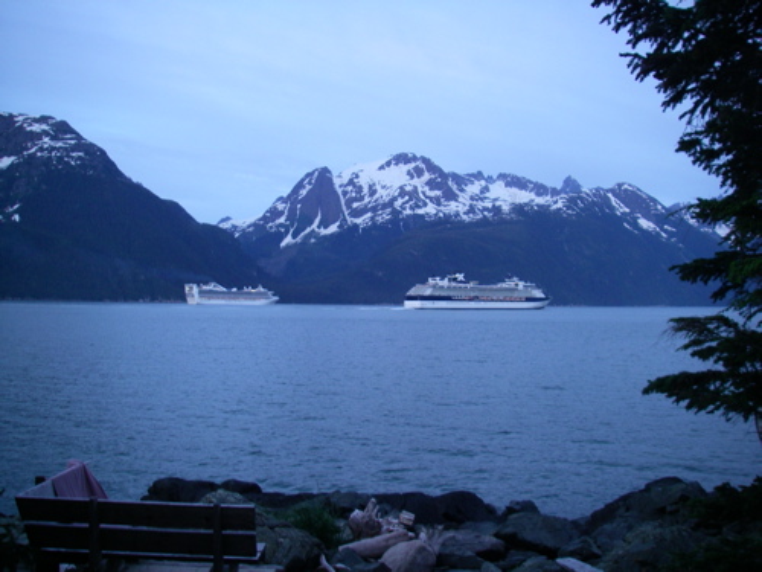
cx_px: 381
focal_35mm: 38
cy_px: 286
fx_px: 836
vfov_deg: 37.7
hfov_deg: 49.0
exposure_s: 1/50
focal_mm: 6.3
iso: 160
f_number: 3.3
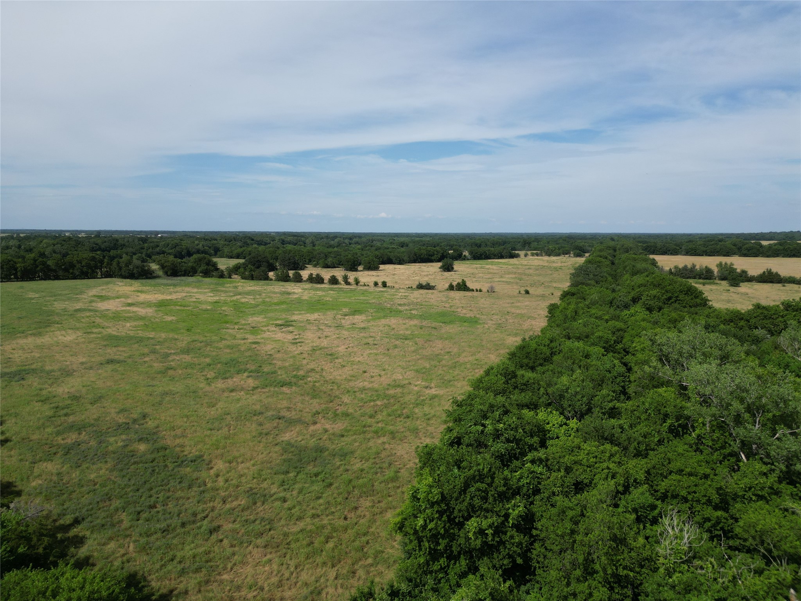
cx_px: 400
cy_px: 300
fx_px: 555
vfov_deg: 56.8
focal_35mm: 24
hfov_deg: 71.6
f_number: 1.7
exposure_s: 1/4000
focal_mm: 6.72
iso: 100
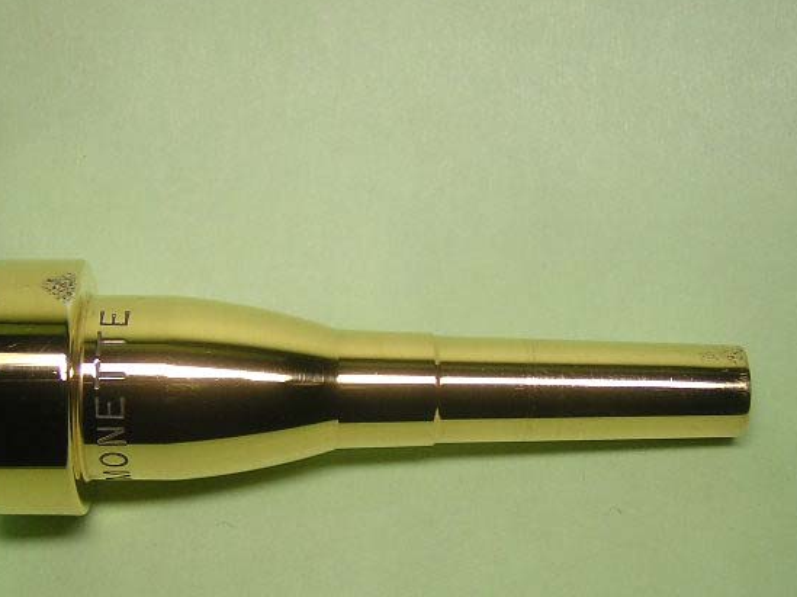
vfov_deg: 19.1
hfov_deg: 25.3
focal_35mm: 77
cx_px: 354
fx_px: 1772
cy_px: 330
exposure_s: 1/54.8
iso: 100
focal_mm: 8.6
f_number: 3.5
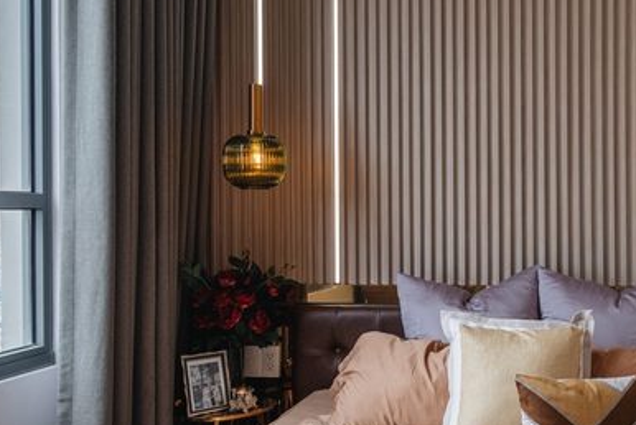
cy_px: 204
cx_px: 506
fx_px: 725
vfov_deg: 32.7
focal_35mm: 41
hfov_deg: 45.1
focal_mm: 16
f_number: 8
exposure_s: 1/150
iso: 160
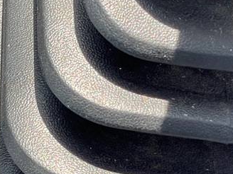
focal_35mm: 250
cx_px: -133
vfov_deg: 5.9
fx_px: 1683
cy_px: -15
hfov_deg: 7.8
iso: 20
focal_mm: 7.5
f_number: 2.2
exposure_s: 1/109
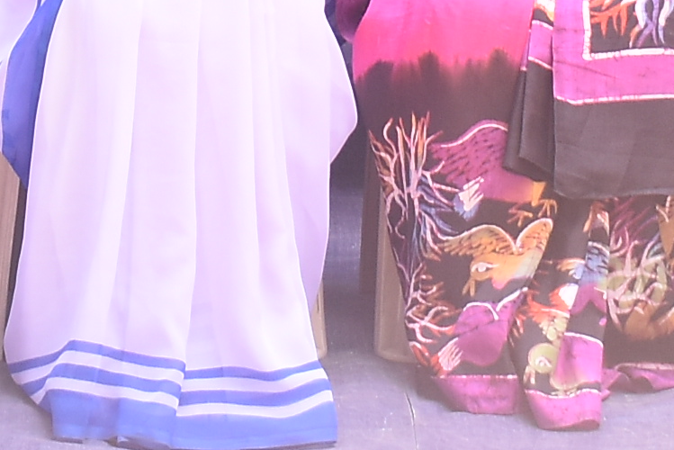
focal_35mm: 243
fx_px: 4551
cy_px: -806
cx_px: 130
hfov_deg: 8.5
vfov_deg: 5.4
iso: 320
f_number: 5
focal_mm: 27
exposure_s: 1/160
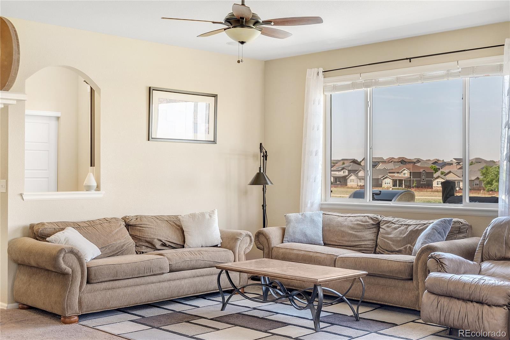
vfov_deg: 29.2
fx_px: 651
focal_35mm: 46
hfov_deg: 42.8
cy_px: 170
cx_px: 255
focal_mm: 31
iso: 100
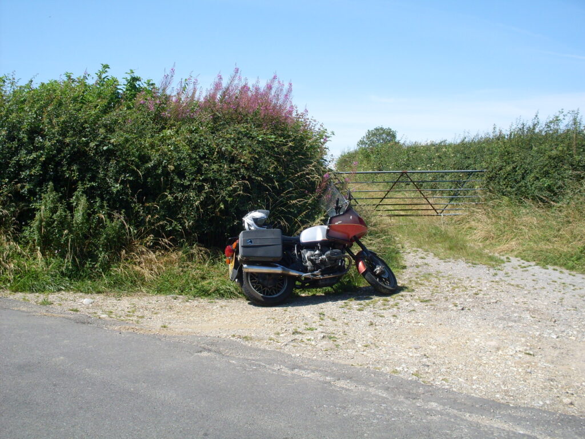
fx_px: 642
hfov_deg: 49.0
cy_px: 220
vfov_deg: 37.7
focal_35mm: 38
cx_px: 292
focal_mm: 6.3
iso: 80
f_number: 8.4
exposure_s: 1/180
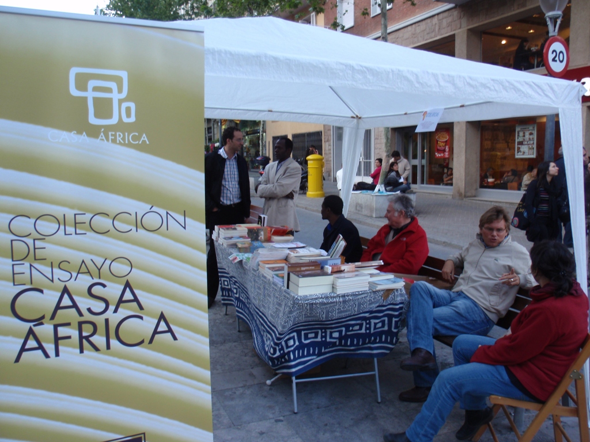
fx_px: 477
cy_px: 221
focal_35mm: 28
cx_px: 295
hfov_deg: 63.4
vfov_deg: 49.7
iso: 64
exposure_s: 1/50
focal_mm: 5
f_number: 3.2
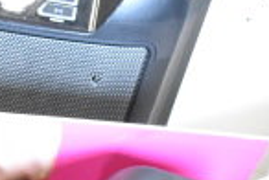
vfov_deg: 10.2
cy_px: 352
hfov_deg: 15.2
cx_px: -125
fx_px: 936
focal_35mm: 125
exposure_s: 1/30
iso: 1800
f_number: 3.8
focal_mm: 20
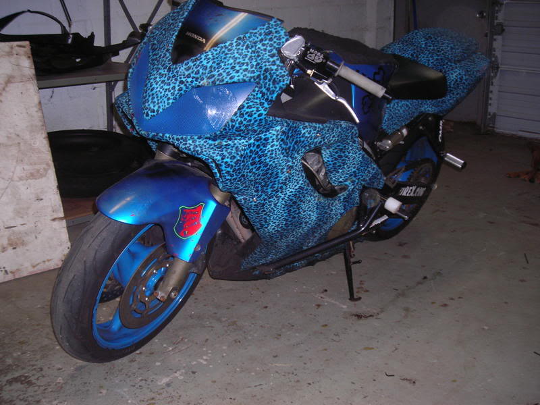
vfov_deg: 37.7
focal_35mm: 38
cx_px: 270
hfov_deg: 49.0
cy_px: 202
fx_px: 593
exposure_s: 1/60.1
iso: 126
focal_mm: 6.3
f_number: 3.2
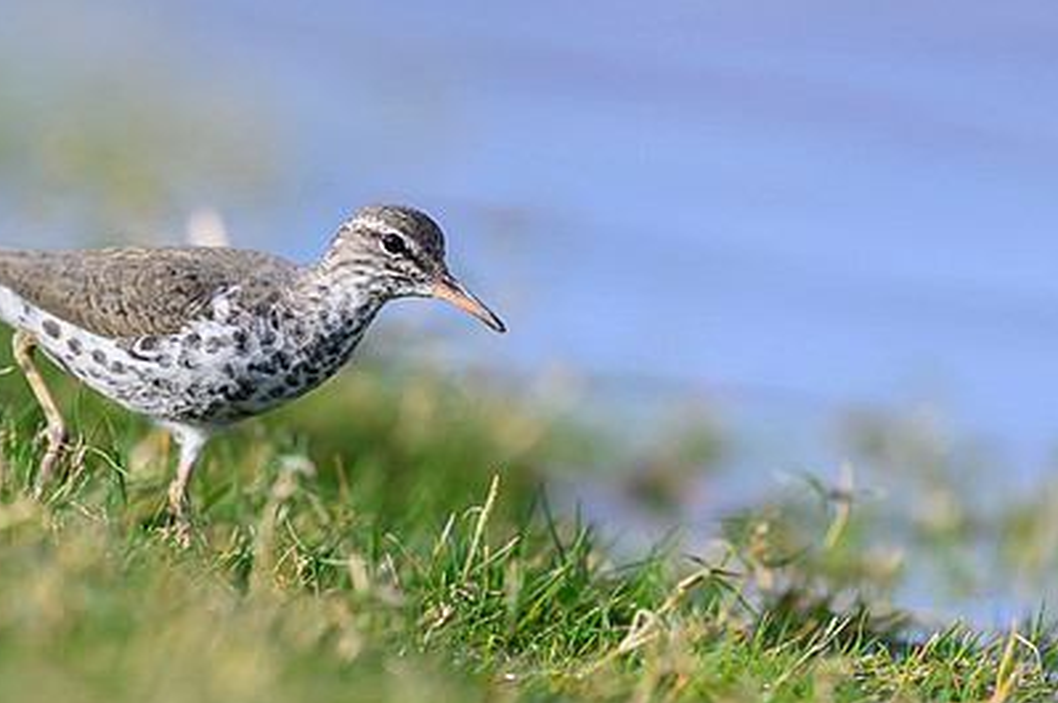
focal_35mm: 726
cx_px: 358
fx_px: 21310
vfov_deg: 1.9
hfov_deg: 2.8
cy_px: 253
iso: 500
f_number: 4
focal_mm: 400
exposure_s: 1/3200
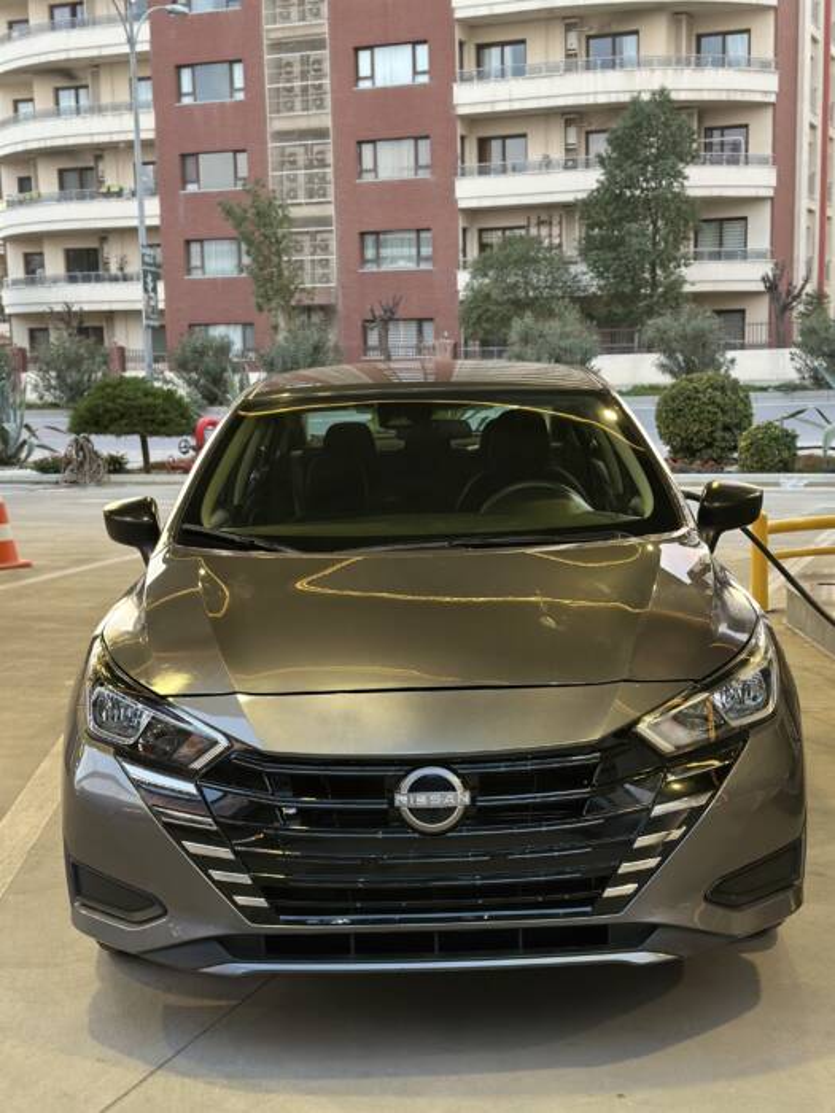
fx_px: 1544
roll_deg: +1.5
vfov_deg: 39.7
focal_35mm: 48
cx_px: 418
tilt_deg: -7.9
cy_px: 556
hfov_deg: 30.3
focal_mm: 6.86
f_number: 1.78
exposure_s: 1/64
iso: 125
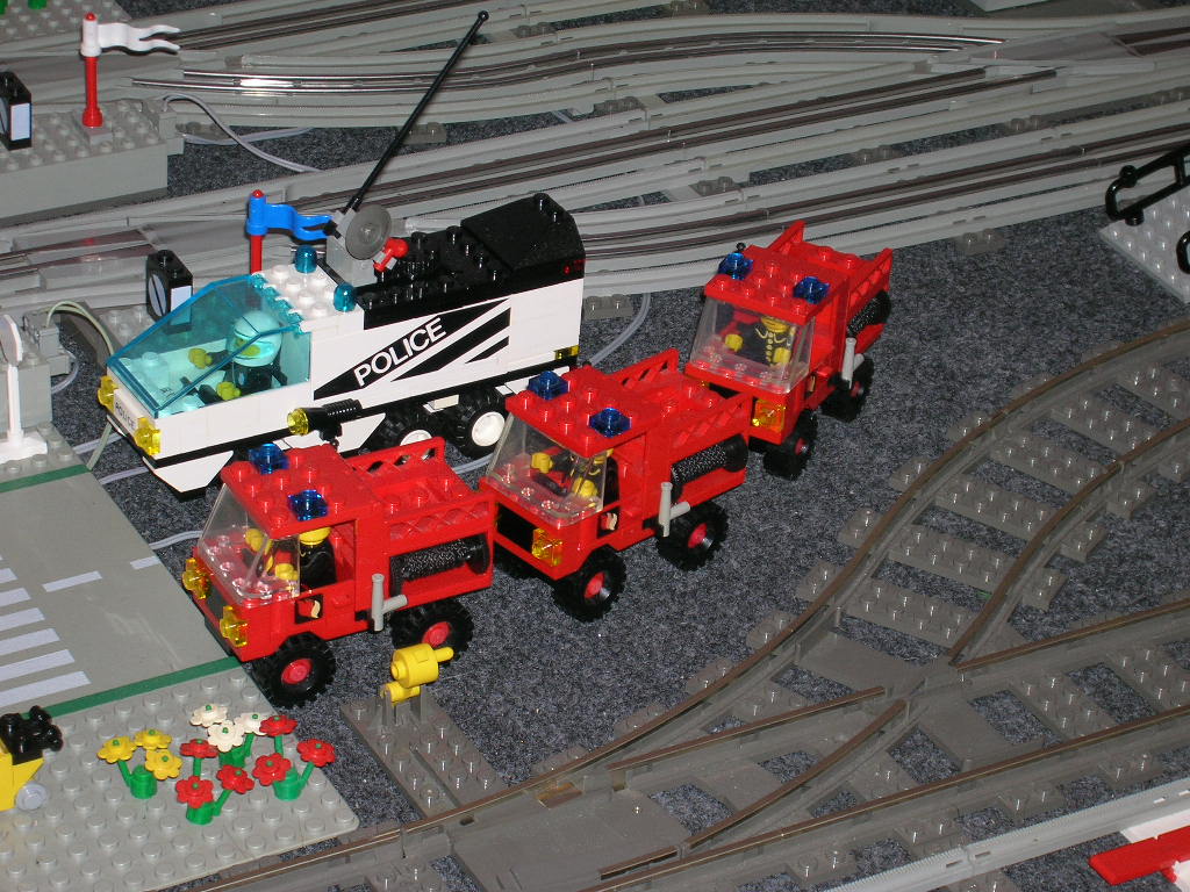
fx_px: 3506
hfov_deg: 19.3
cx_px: 595
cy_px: 446
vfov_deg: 14.5
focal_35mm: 102
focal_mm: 17.1
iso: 69
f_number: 4.9
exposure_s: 1/60.1
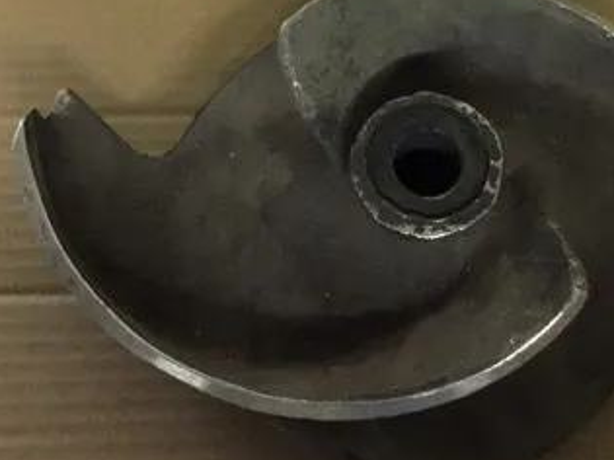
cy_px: 103
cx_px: 398
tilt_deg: -60.8
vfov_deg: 24.5
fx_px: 1046
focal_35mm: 59
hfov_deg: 32.5
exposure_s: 1/15
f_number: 2.2
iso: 320
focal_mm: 4.15
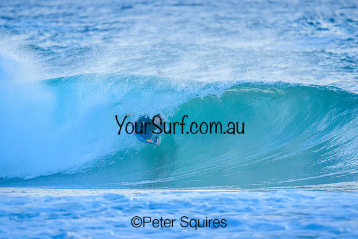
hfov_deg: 2.6
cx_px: 179
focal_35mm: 800
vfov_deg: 1.7
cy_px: 120
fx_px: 7957
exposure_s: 1/2500
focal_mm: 800
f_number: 6.3
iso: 3600
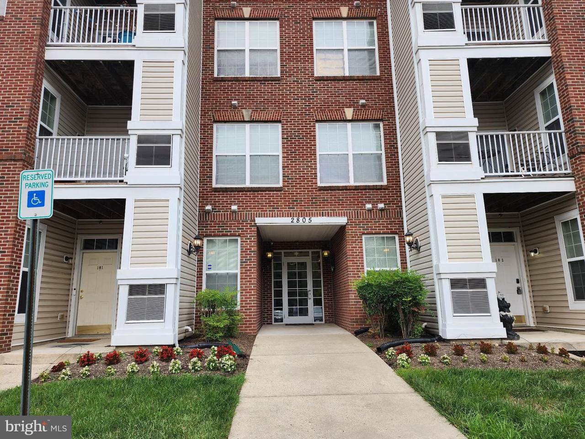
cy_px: 220
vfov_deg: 58.9
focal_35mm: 23
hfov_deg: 73.9
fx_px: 389
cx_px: 292
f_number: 1.8
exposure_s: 1/398
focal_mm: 6.4
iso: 12
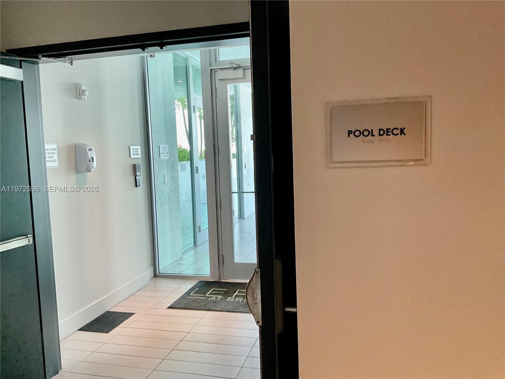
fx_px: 423
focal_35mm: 29
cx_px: 252
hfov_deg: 61.7
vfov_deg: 48.2
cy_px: 190
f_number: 1.8
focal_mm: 3
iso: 100
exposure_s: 1/60
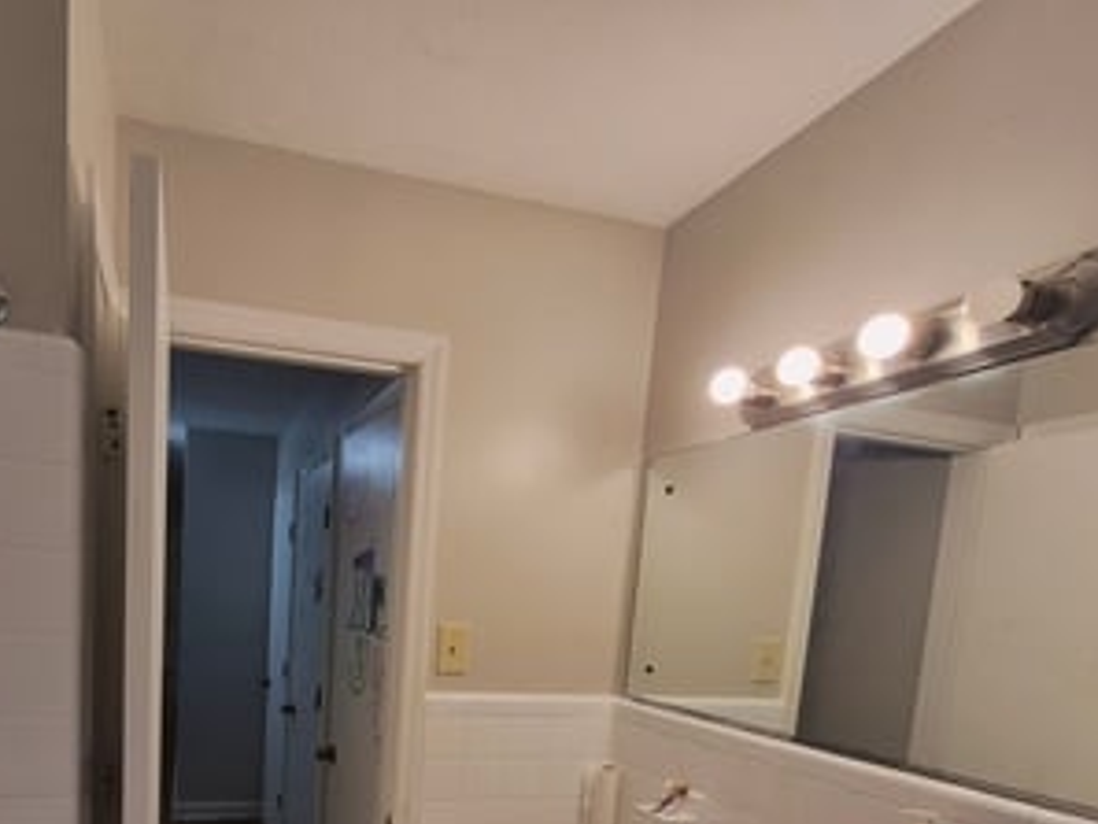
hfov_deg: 76.5
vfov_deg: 58.5
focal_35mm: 21
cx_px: 366
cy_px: 661
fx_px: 666
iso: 64
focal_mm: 1.74
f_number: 2.2
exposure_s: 1/60.2
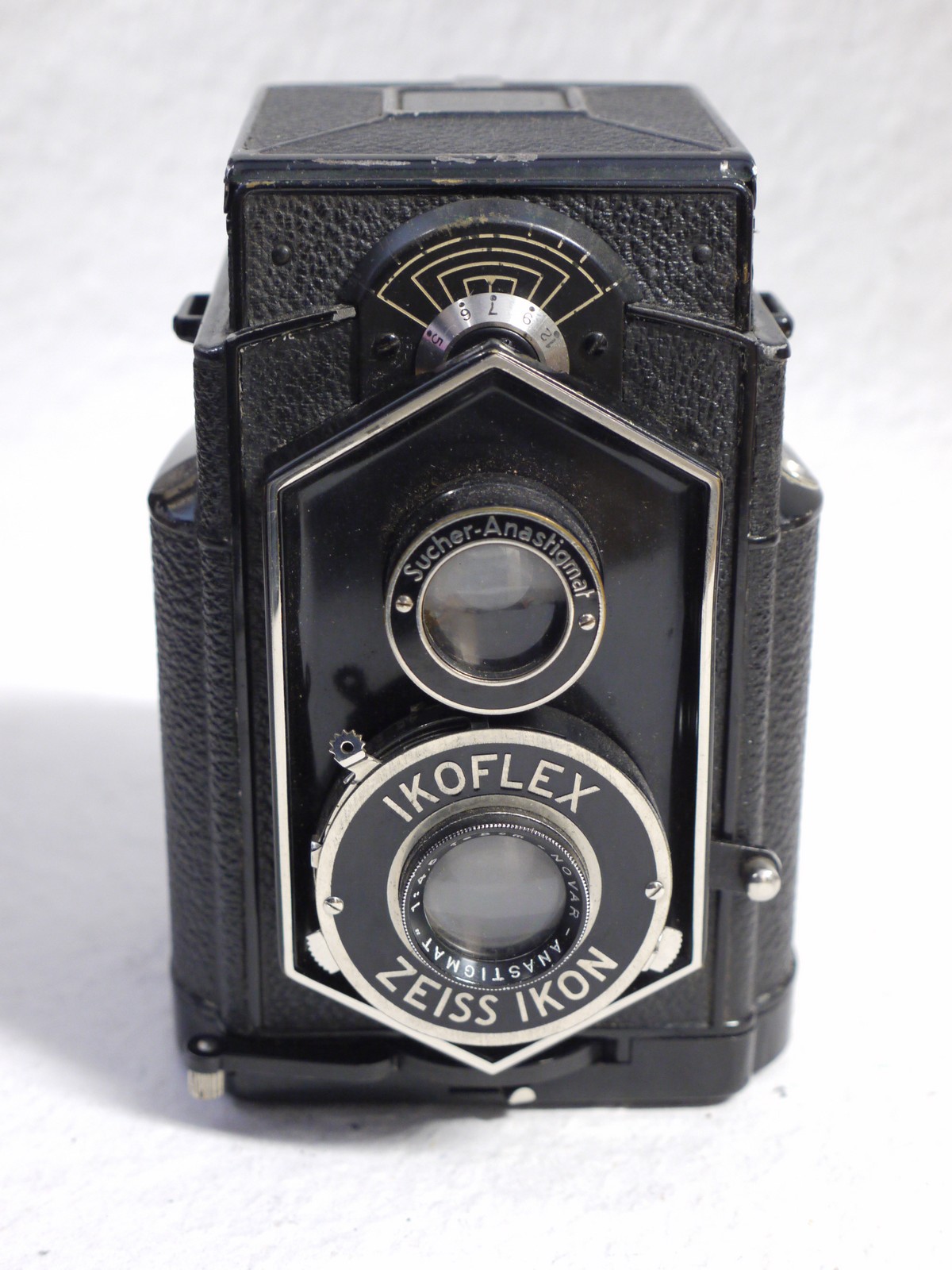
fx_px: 2420
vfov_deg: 29.4
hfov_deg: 22.3
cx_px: 476
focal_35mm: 66
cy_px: 635
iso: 800
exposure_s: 1/8
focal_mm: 33
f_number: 5.6
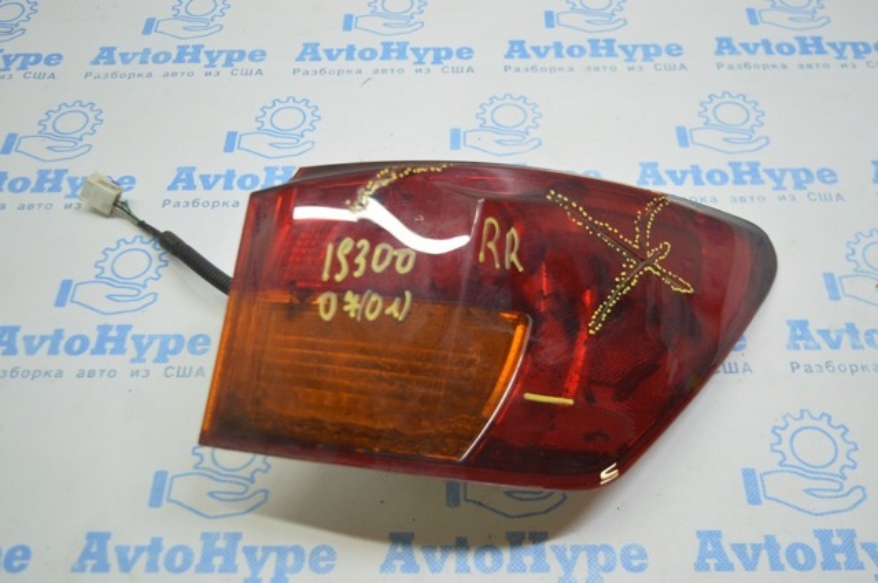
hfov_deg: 49.6
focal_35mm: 39
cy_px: 292
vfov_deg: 34.1
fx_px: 950
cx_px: 439
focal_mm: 26
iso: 400
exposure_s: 1/60
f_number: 4
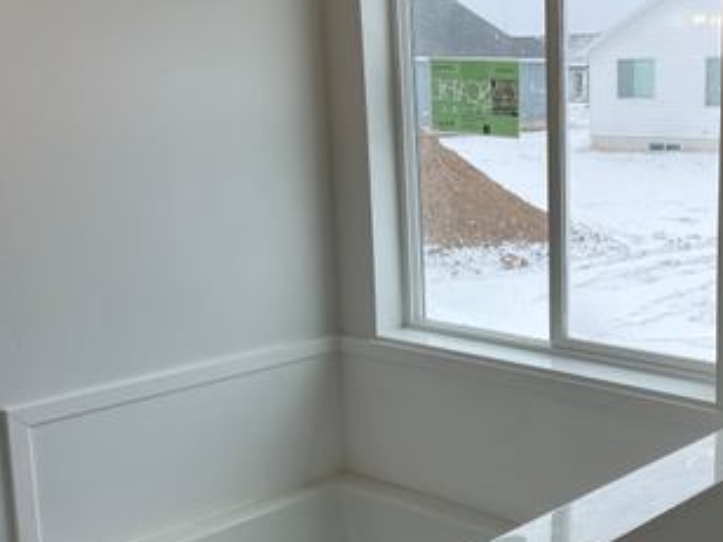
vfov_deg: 27.0
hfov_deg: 34.5
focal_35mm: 54
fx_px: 1128
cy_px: 293
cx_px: 570
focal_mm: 5.7
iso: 50
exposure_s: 1/1344
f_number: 1.5
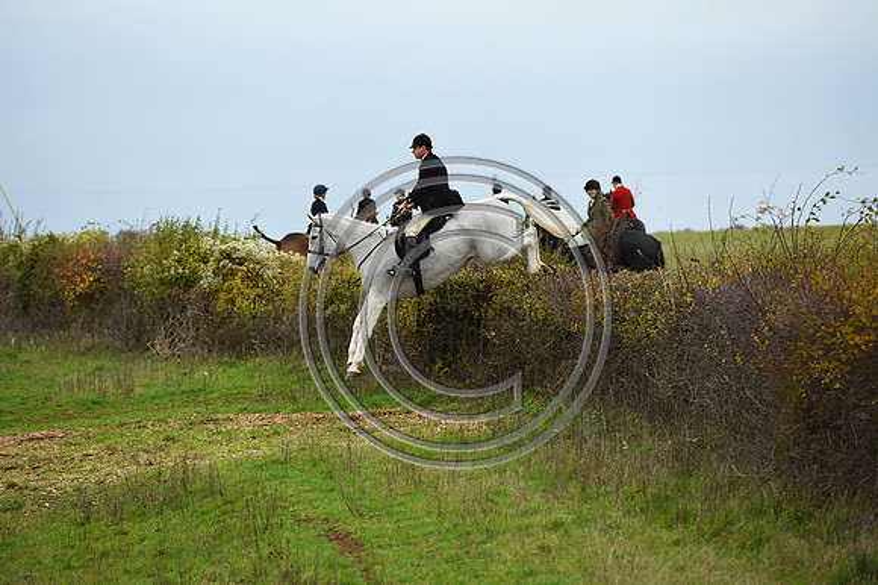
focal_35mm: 200
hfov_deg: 10.3
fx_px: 4875
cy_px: 292
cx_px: 439
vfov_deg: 6.9
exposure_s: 1/1000
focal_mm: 200
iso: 1600
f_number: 5
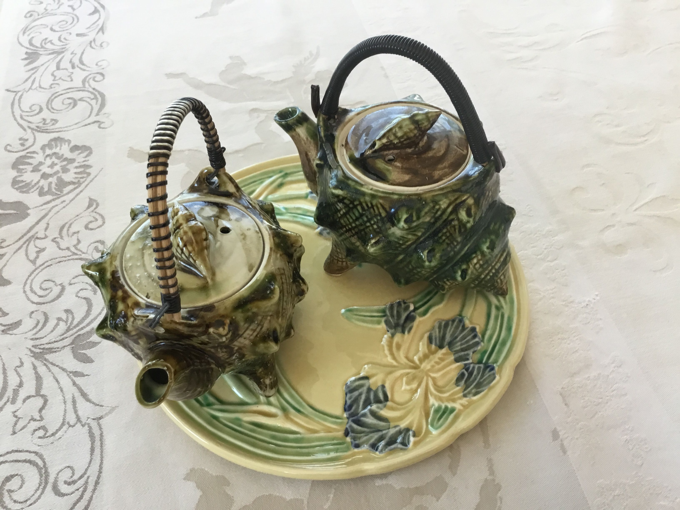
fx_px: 609
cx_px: 340
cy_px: 255
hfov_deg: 58.4
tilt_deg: -50.7
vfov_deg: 45.4
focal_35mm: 31
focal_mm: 3.3
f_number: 2.4
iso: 40
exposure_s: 1/33
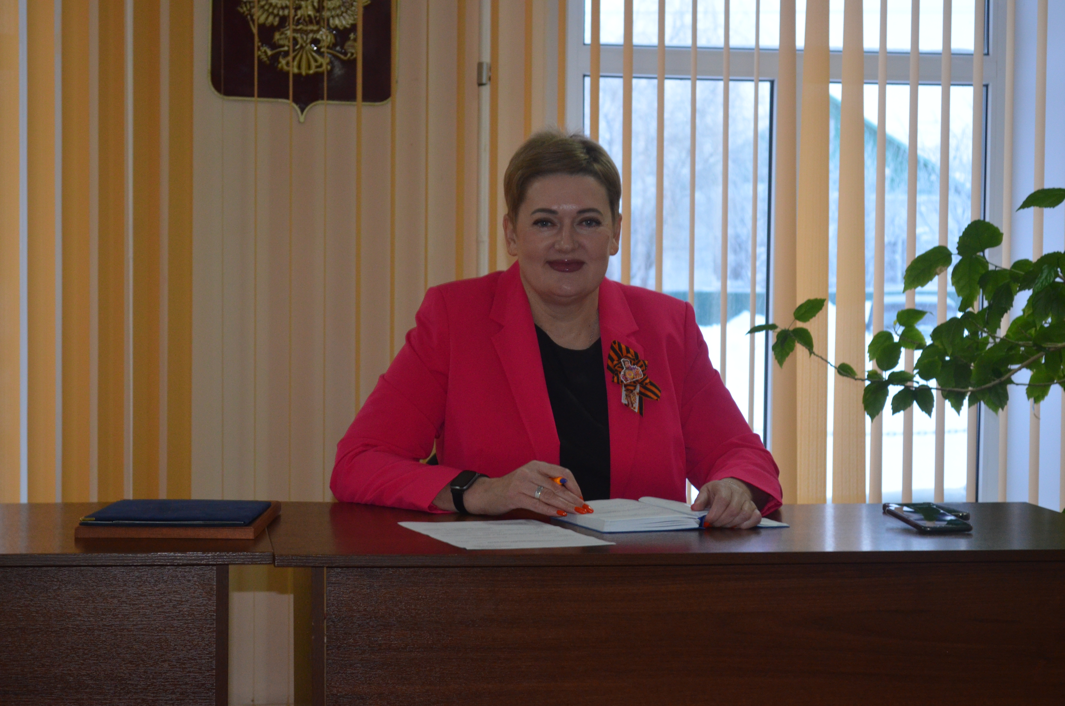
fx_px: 2436
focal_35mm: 82
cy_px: 353
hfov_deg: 24.7
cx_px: 532
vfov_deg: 16.5
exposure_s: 1/60
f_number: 5.6
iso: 1250
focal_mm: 55
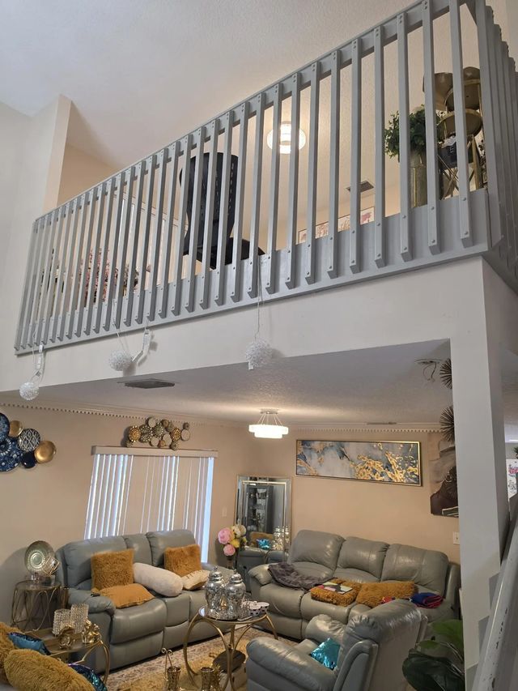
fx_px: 459
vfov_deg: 73.9
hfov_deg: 58.9
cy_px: 346
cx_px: 259
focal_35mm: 23
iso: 125
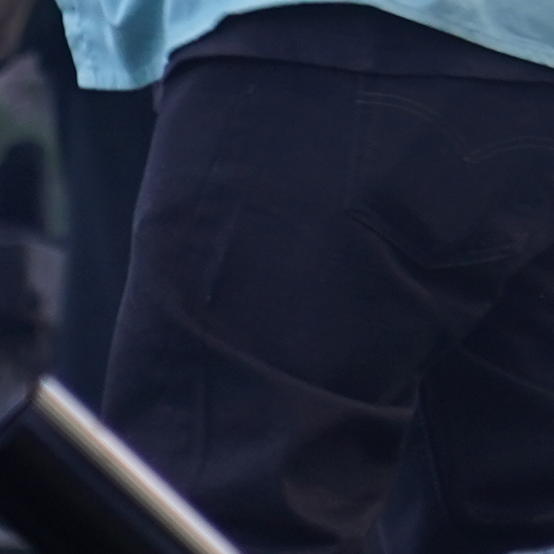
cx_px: 491
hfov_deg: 2.2
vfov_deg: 2.2
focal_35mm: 779
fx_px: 14105
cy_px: -835
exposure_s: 1/160
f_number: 4
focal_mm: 105
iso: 400
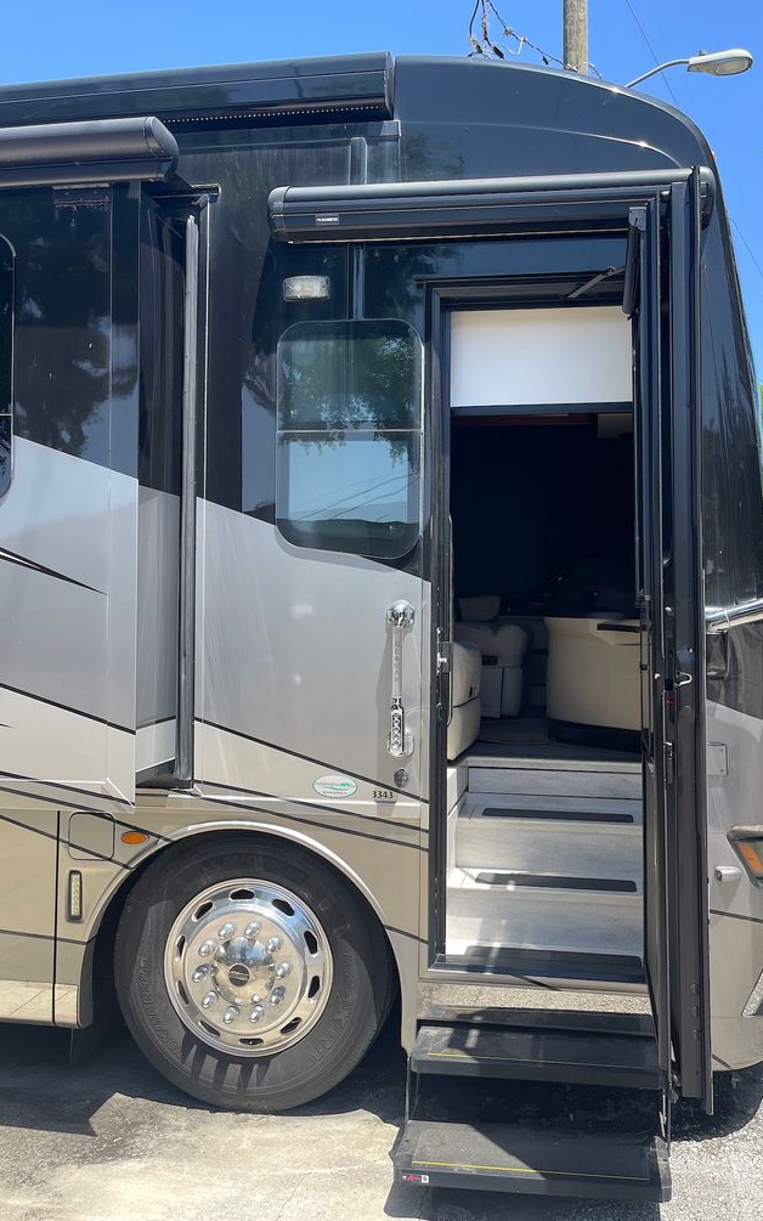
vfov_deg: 68.4
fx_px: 898
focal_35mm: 27
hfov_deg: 45.8
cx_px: 451
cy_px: 604
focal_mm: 5.1
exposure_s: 1/1152
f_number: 1.6
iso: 32
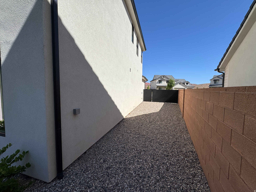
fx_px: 104
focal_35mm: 14
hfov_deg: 102.1
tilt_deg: -2.5
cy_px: 96
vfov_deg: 85.7
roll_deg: -0.8
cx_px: 128
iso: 50
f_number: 2.2
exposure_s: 1/3390
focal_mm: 2.22
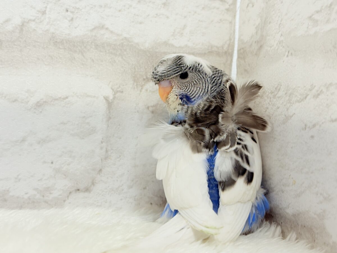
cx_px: 168
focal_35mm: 52
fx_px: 506
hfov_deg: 36.8
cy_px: 126
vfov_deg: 28.0
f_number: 1.6
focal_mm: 5.96
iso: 100
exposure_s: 1/100
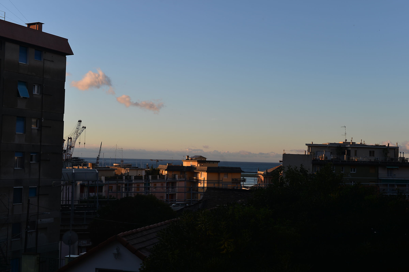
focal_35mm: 50
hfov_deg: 39.6
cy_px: 136
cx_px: 204
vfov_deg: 27.0
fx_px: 568
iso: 100
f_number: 5.6
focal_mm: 50
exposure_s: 1/200
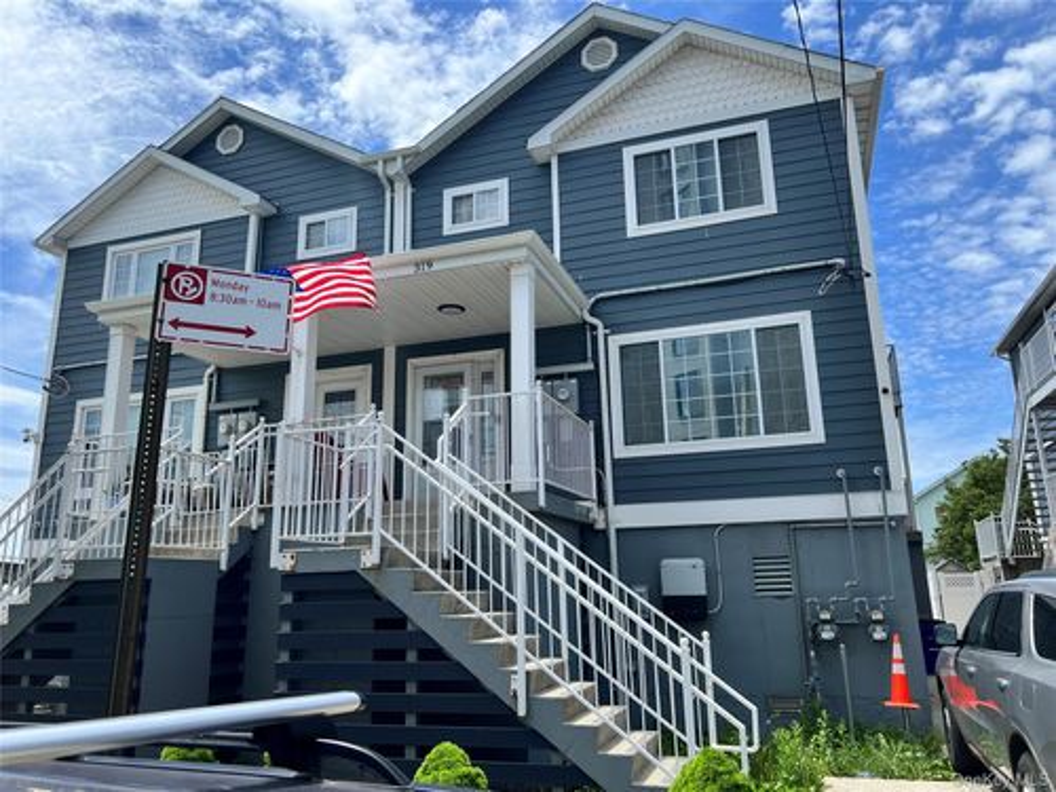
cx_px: 528
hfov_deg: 67.3
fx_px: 793
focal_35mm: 26
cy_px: 396
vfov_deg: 53.1
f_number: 1.5
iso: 50
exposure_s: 1/2841
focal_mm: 5.7
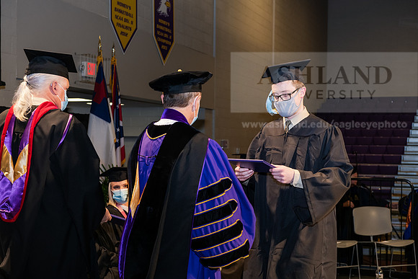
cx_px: 209
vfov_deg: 21.9
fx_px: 720
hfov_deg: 32.4
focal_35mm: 62
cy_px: 140
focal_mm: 62
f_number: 6.3
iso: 1600
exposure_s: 1/200
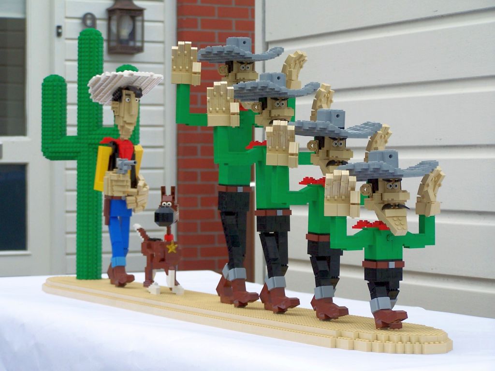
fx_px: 1501
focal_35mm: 105
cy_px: 186
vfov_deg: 14.1
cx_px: 248
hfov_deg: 18.7
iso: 80
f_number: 3.2
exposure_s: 1/250
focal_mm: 17.5
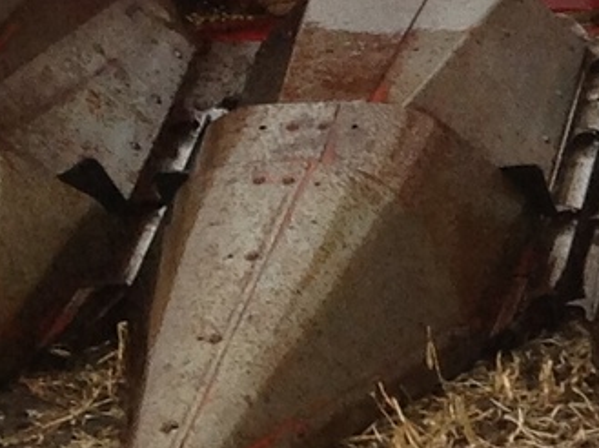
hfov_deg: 8.5
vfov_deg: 6.7
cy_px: -184
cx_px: 1289
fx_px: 3768
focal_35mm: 218
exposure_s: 1/120
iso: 100
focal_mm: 4.28
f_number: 2.4
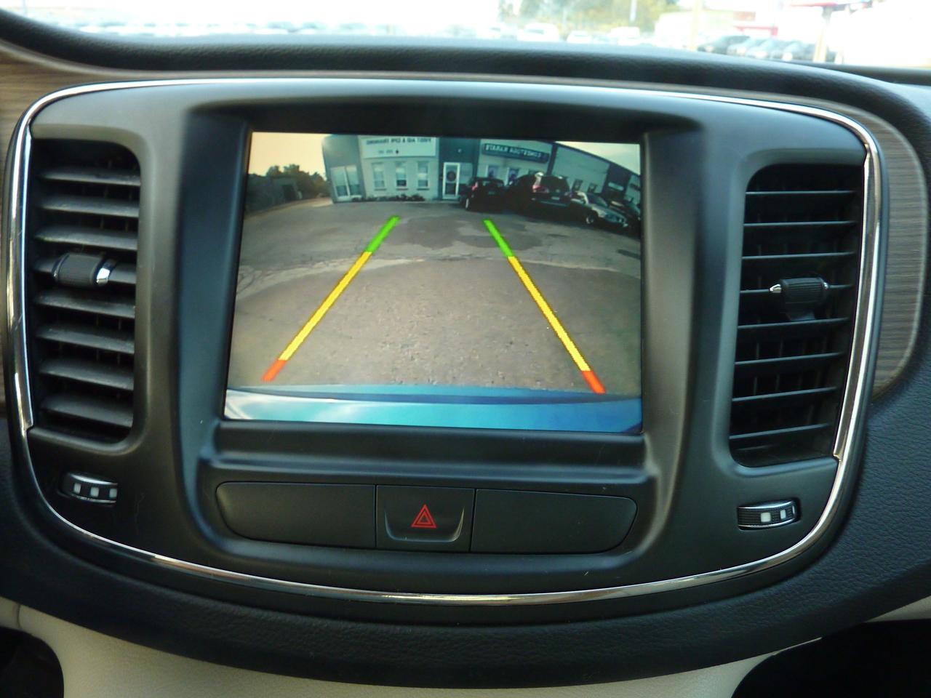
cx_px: 466
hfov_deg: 69.4
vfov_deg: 54.9
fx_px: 672
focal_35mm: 25
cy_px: 349
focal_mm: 4.1
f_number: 3.3
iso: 200
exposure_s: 1/30
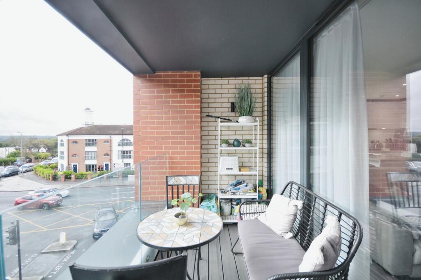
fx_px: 175
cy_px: 140
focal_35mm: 15
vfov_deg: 77.2
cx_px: 210
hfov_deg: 100.4
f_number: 6.3
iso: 200
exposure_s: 1/160
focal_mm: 10
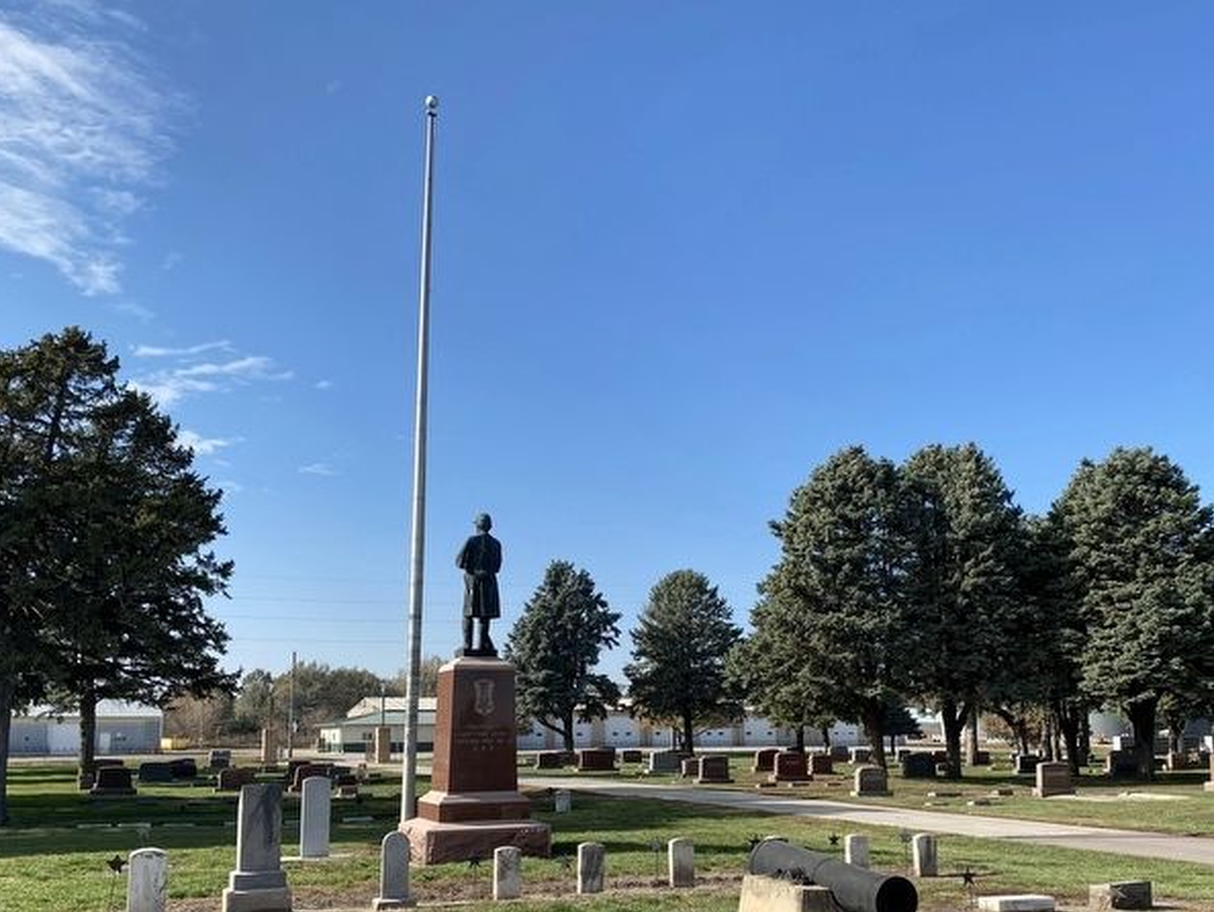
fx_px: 1228
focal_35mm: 35
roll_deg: +0.2
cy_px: 579
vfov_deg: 40.4
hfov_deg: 52.5
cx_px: 660
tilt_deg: +7.8
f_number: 1.8
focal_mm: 4.25
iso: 32
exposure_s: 1/2315
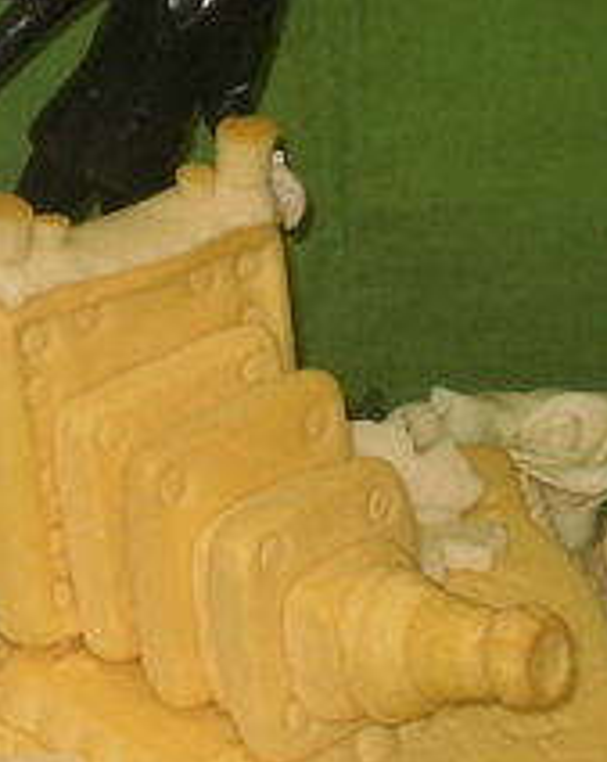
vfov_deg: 10.6
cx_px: 133
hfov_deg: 8.4
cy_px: 485
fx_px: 4118
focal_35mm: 183
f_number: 4.2
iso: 125
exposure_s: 1/40
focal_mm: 10.3
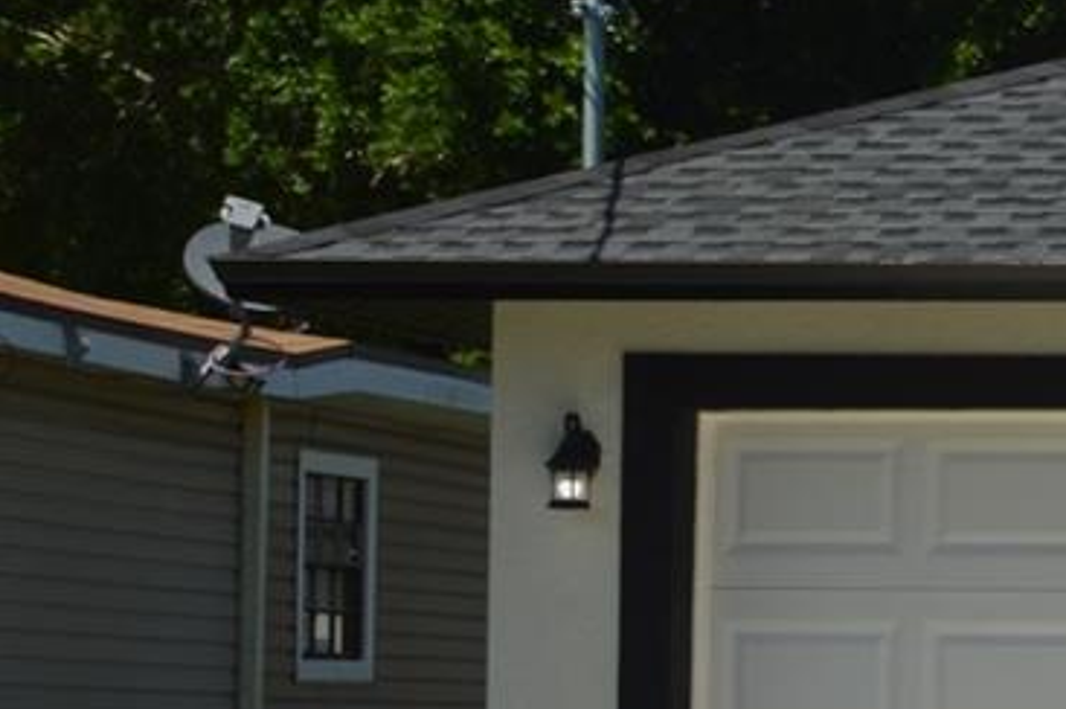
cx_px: 2181
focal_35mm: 170
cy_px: 487
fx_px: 5029
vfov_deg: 8.1
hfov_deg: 10.9
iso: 100
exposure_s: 1/200
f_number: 11
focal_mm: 26
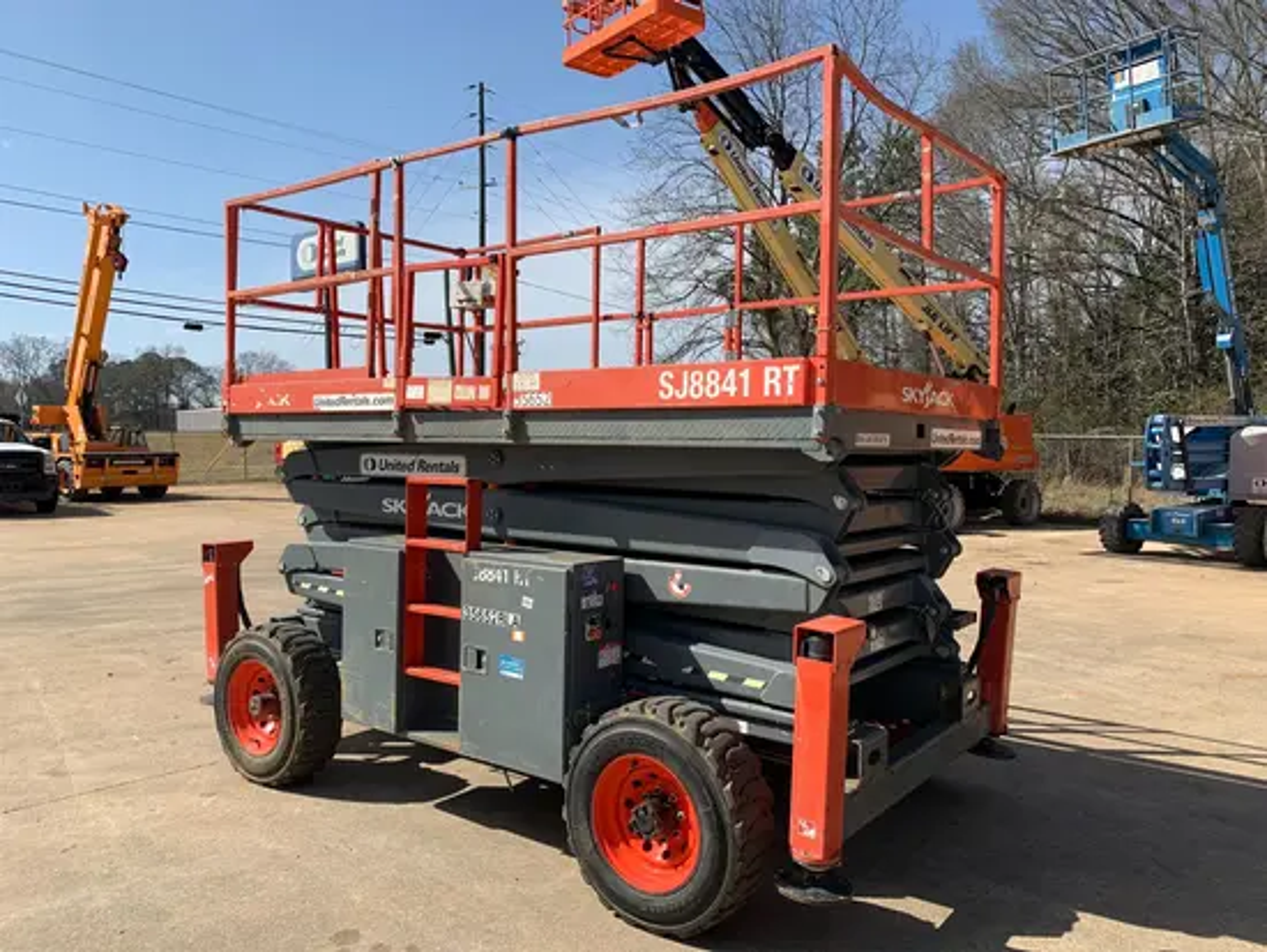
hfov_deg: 67.3
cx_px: 634
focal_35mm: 26
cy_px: 476
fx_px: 952
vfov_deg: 53.1
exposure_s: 1/2114
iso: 25
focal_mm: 4.25
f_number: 1.8
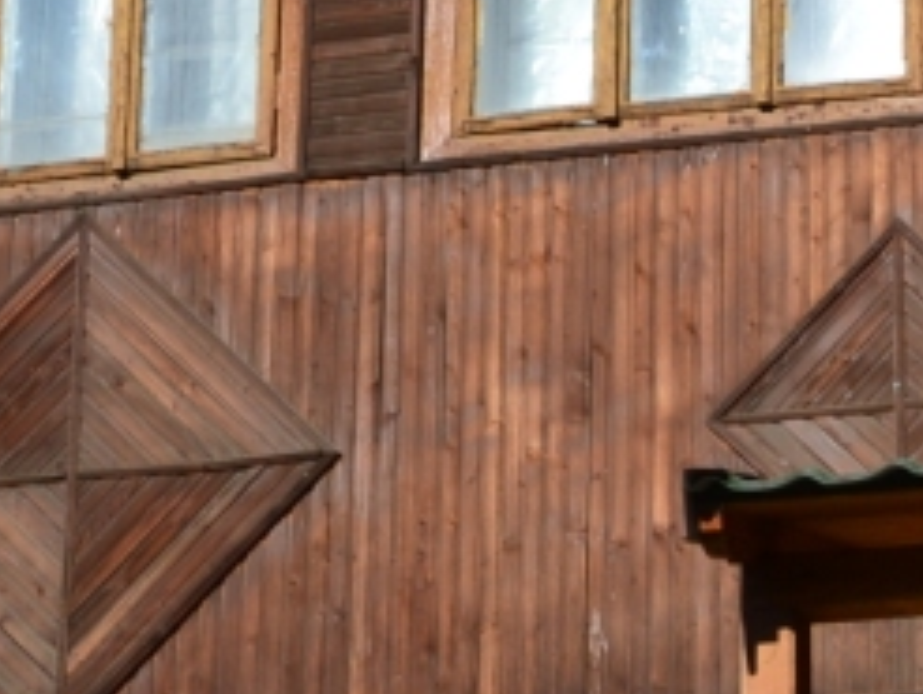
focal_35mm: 132
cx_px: 1471
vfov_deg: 10.9
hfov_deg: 13.8
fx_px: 3523
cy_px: 1018
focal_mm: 22
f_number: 11
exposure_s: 1/500
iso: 280
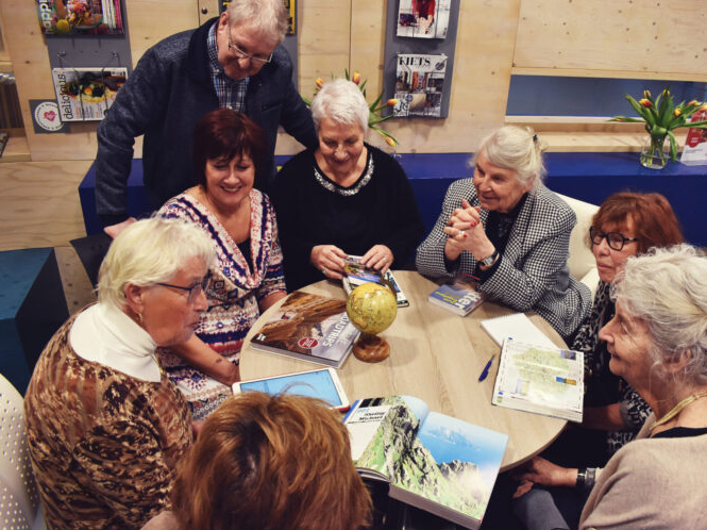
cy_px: 264
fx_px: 612
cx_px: 406
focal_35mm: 30
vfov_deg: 46.8
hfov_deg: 59.7
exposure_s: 1/60
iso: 800
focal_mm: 18
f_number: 5.6
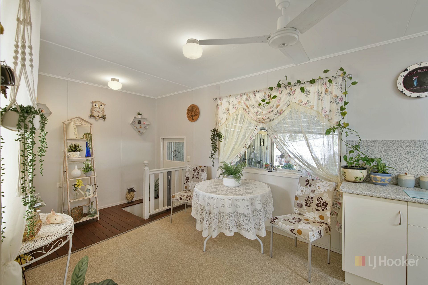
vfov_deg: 77.3
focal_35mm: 15
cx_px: 214
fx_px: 178
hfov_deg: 100.4
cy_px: 142
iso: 800
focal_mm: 15
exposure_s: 1/20
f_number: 8
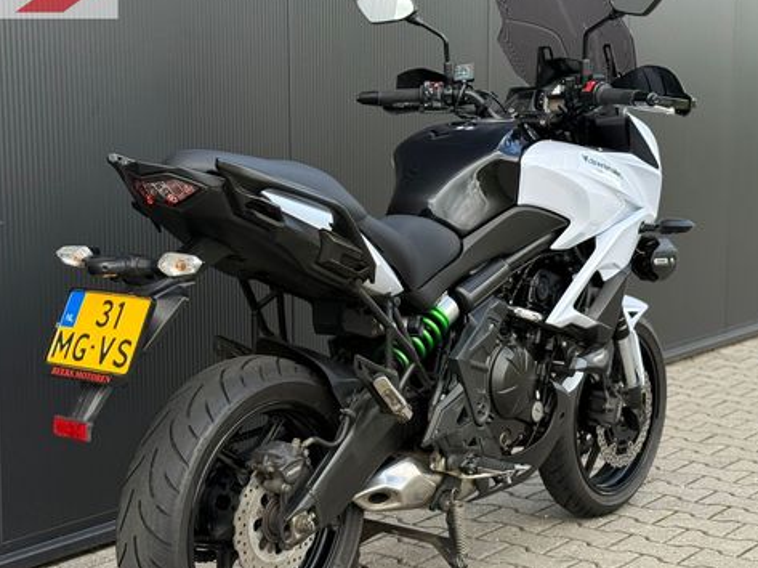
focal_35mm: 65
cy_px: 297
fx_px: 1422
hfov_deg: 29.8
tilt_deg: -6.9
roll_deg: +0.1
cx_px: 397
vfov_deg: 22.6
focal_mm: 6.76
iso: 80
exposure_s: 1/587
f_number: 1.78
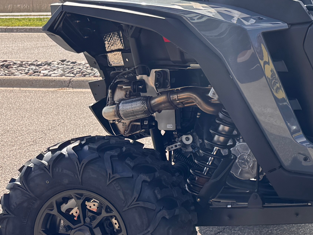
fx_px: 732
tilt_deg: -6.0
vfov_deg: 18.1
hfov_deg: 19.9
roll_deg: -0.3
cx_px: 505
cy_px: 63
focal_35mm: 81
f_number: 1.78
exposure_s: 1/1151
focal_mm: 6.76
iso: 80
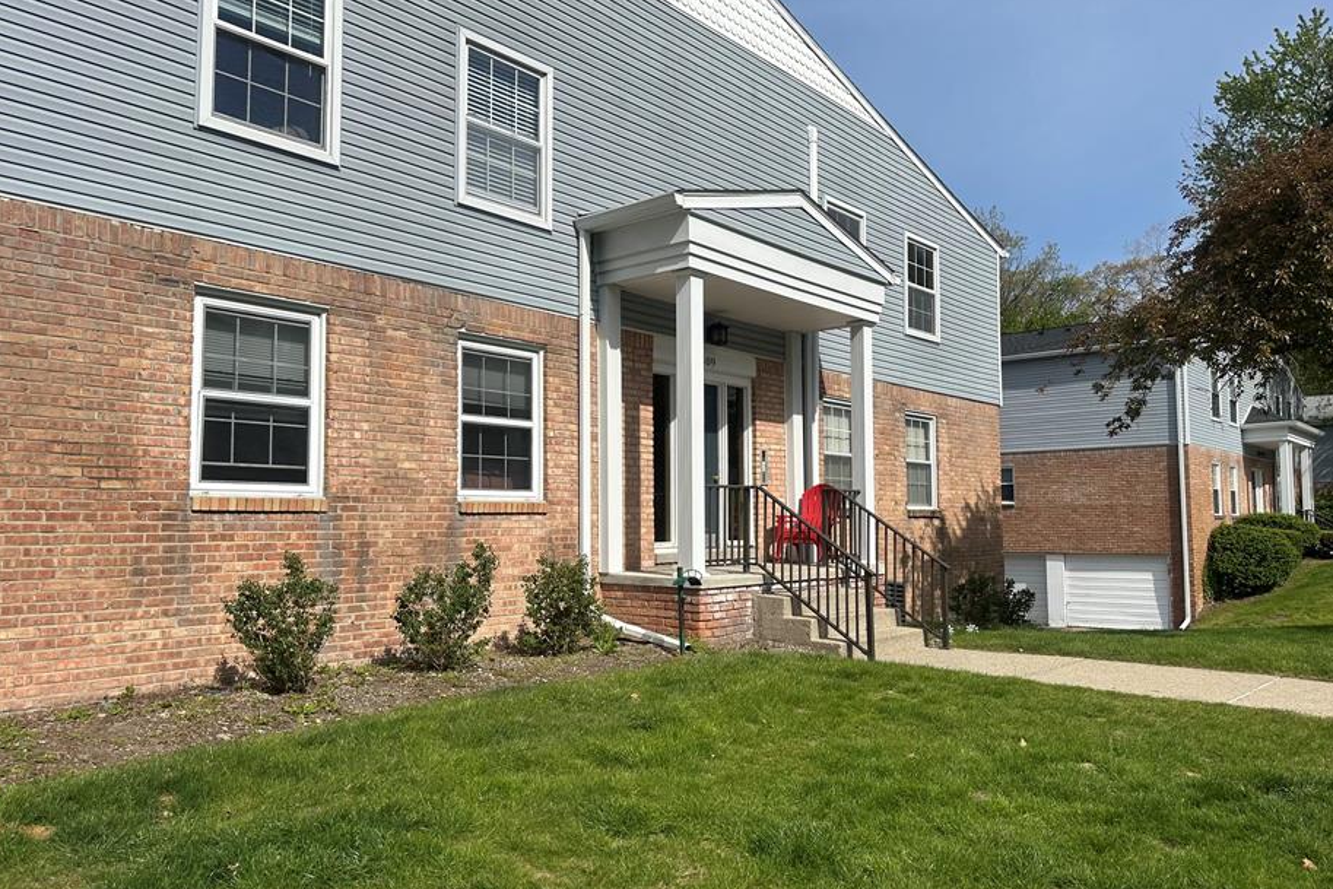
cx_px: 688
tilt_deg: +3.9
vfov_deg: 46.4
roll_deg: +0.2
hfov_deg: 65.5
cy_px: 457
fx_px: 1037
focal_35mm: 28
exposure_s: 1/7042
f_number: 1.78
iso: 80
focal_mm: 6.86
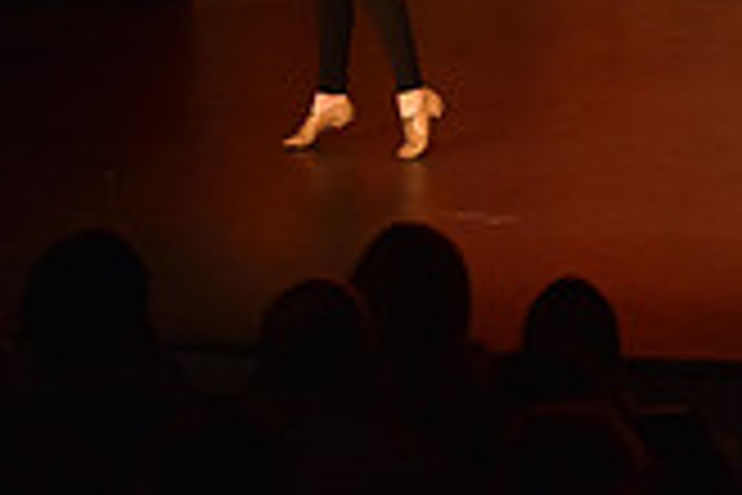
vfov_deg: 4.3
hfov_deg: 6.4
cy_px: -218
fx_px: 6533
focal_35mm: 317
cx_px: 1048
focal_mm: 90
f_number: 4
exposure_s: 1/250
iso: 2000
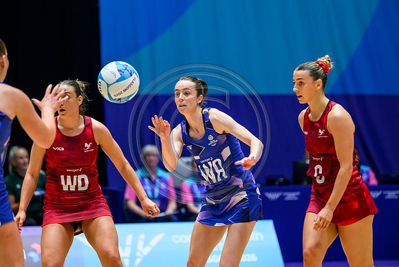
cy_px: 134
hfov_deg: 9.4
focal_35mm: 220
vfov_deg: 6.2
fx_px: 2439
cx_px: 200
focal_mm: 220
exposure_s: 1/1600
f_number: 4
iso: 4000
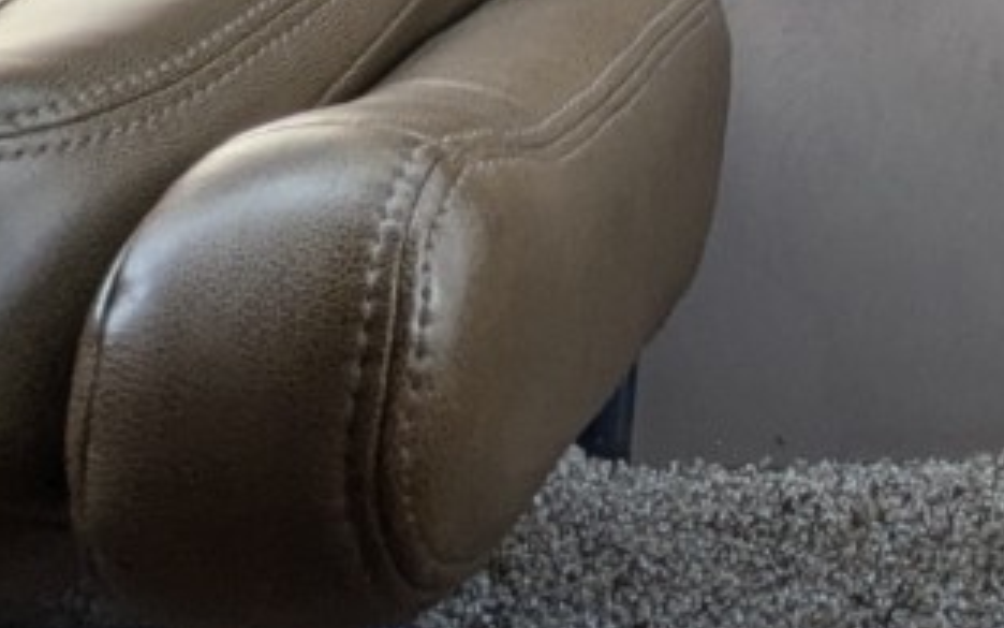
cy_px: -879
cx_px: 1096
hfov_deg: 25.3
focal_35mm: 76
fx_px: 2080
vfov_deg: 13.0
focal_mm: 2.35
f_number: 2.2
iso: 44
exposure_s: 1/291
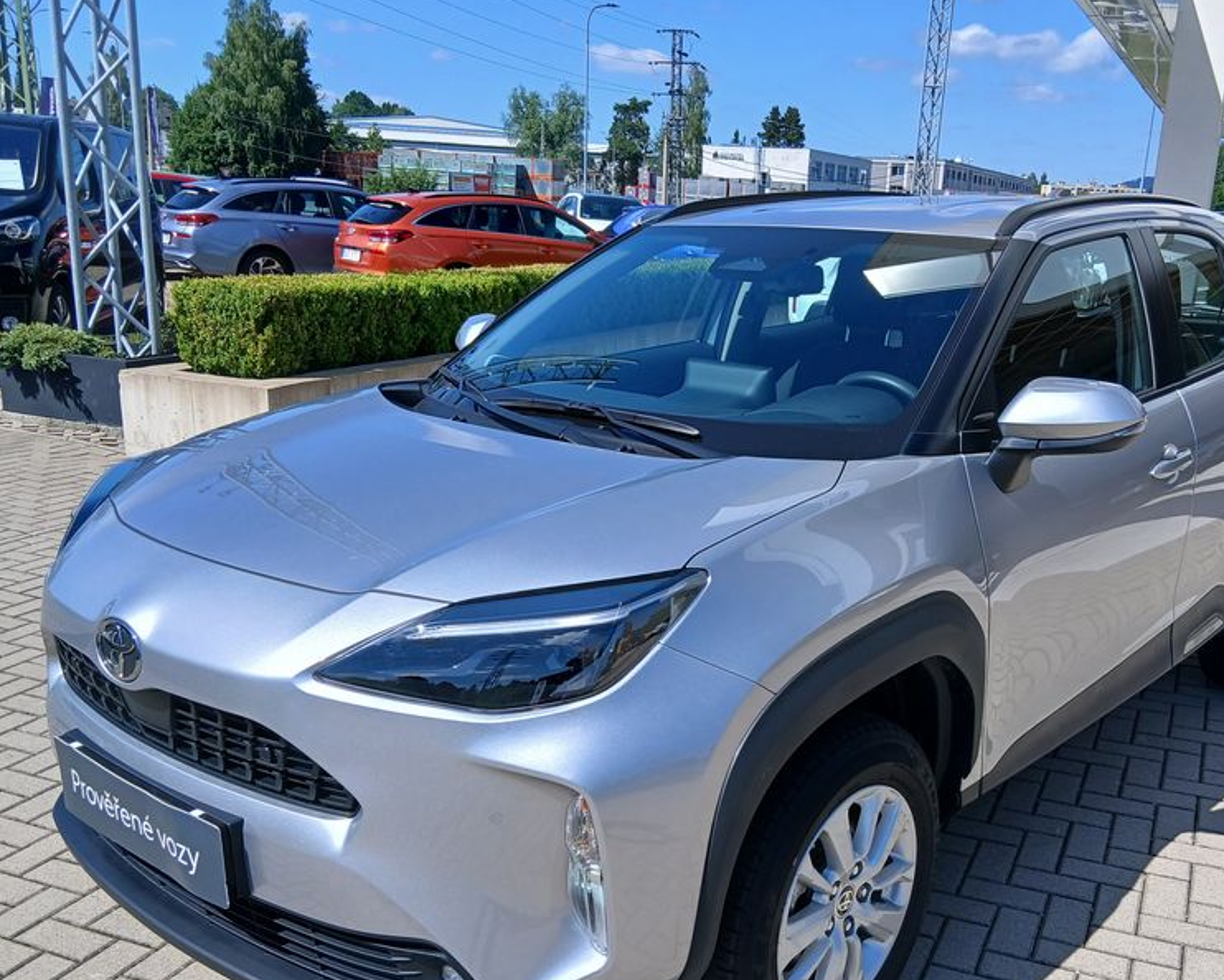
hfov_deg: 51.2
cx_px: 726
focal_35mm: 35
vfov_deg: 42.0
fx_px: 1268
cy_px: 601
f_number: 1.8
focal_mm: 3.98
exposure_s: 1/588
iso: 20
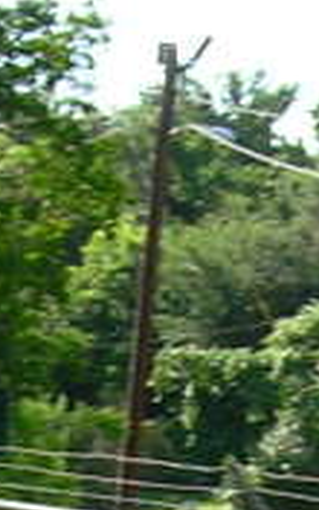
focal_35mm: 209
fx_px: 2907
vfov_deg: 9.7
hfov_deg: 6.2
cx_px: 371
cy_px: 820
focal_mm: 5.7
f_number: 4.9
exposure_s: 1/148
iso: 50
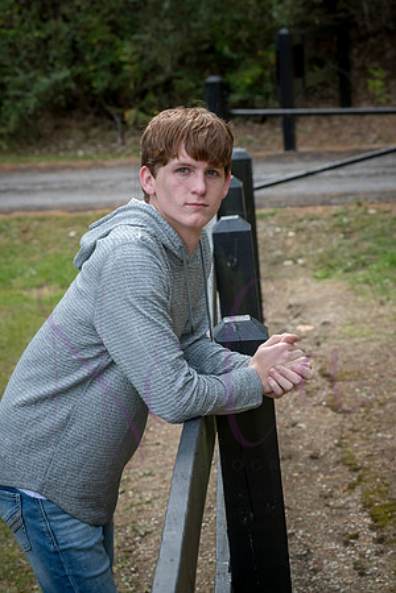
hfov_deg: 13.0
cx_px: 198
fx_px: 1732
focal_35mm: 105
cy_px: 296
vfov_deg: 19.5
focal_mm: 105
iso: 800
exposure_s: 1/400
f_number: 10
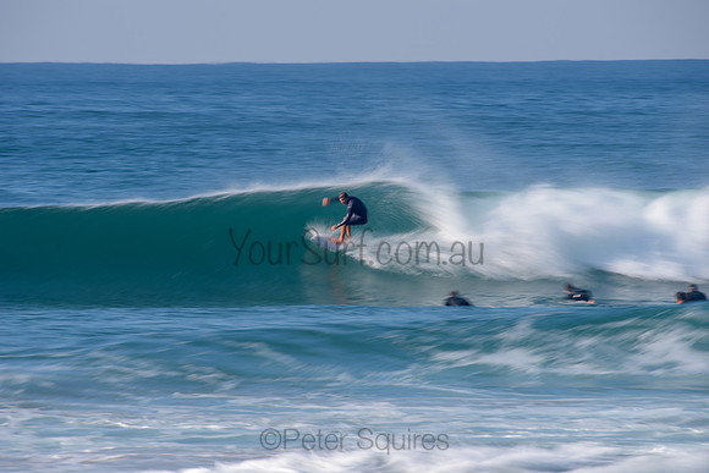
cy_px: 236
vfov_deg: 2.8
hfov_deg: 4.1
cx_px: 354
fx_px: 9849
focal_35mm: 500
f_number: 13
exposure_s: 1/13
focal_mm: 500
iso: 31
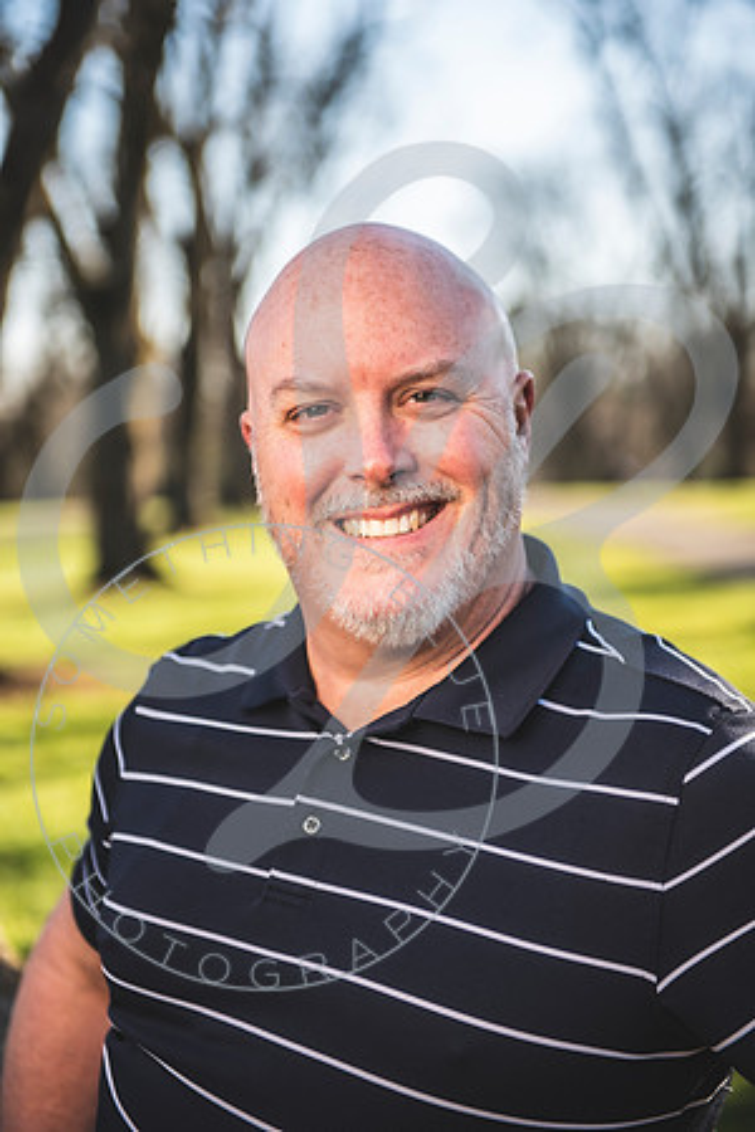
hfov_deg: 19.5
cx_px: 378
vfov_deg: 28.8
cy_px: 566
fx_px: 2202
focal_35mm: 70
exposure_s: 1/400
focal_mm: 70
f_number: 2.8
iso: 100
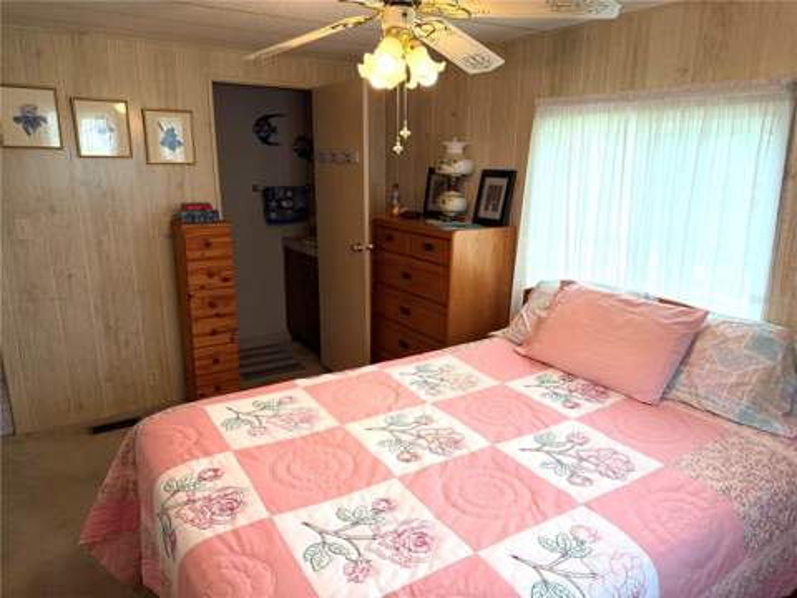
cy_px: 299
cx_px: 398
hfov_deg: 71.6
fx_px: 553
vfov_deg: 56.8
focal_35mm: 24
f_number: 1.78
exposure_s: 1/120
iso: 200
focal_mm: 6.76
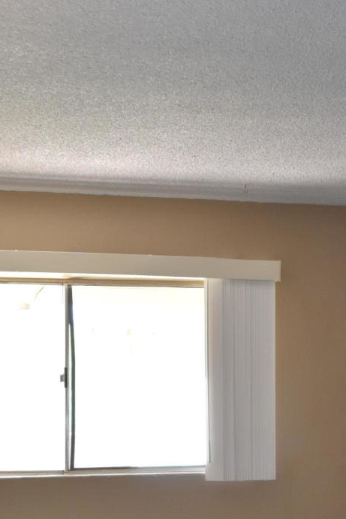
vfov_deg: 25.1
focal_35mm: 78
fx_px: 1125
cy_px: 487
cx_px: 96
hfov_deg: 17.4
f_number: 3.5
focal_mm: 18
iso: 800
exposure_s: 1/125
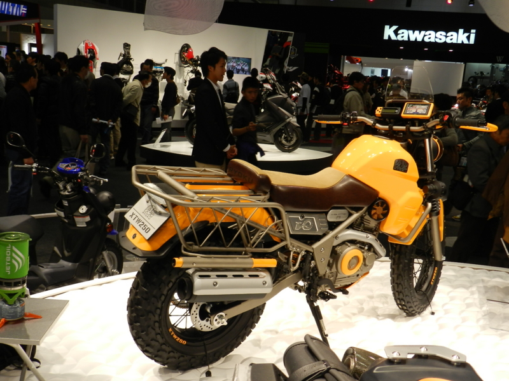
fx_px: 559
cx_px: 254
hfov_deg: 49.0
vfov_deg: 37.7
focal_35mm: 38
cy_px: 190
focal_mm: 6.7
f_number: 4
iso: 160
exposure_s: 1/80
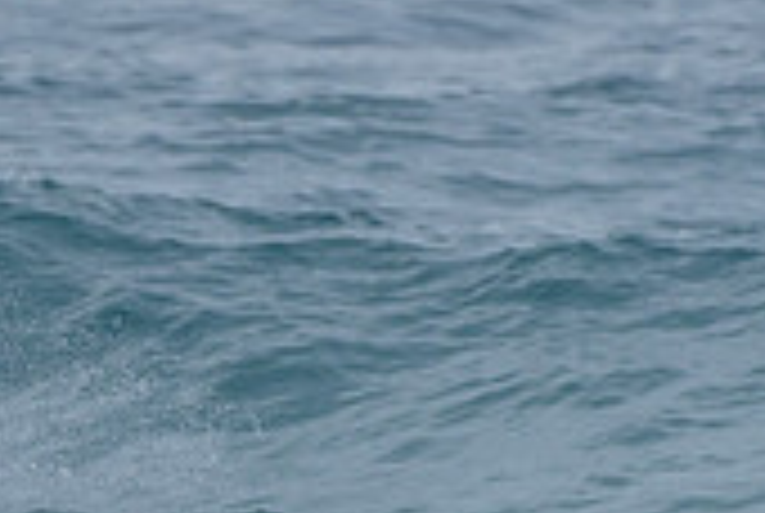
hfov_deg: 1.0
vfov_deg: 0.7
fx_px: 44468
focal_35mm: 2089
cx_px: -64
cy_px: 506
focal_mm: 500
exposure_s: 1/1250
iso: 400
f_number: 5.6
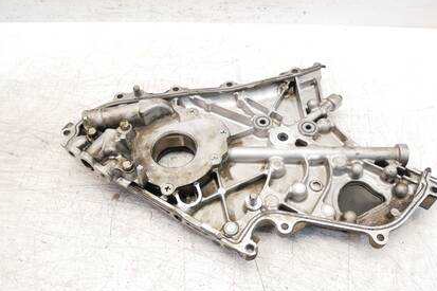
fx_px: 352
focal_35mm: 29
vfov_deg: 44.6
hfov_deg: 63.7
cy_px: 180
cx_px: 220
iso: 640
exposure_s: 1/60
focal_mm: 12
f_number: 3.5
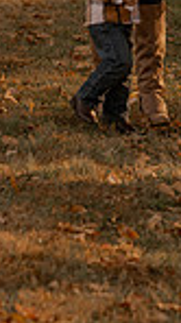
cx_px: 196
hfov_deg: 3.5
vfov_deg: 6.2
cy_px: -88
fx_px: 2976
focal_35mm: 348
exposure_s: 1/320
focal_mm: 85
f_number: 2.8
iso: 200
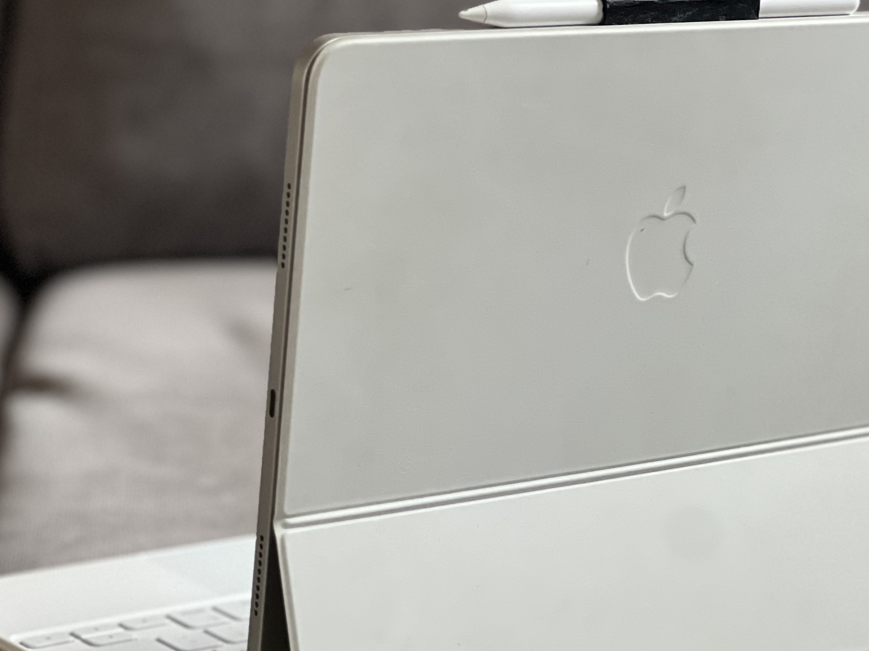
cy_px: 278
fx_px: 3288
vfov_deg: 11.3
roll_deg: -0.2
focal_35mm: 131
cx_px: 495
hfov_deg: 15.0
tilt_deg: -13.8
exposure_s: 1/40
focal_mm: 9
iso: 400
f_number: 2.8
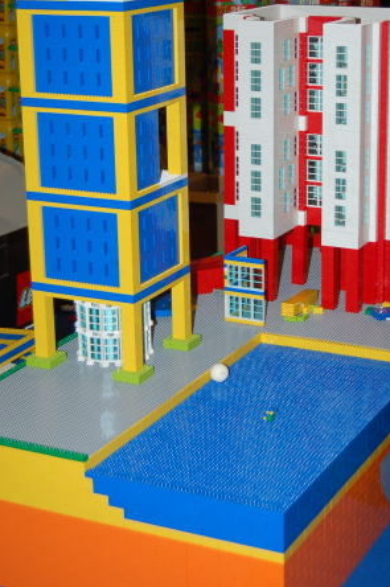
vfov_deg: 26.7
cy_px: 229
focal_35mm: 76
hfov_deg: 18.0
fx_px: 1233
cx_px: 232
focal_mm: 35
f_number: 4.8
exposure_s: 1/60
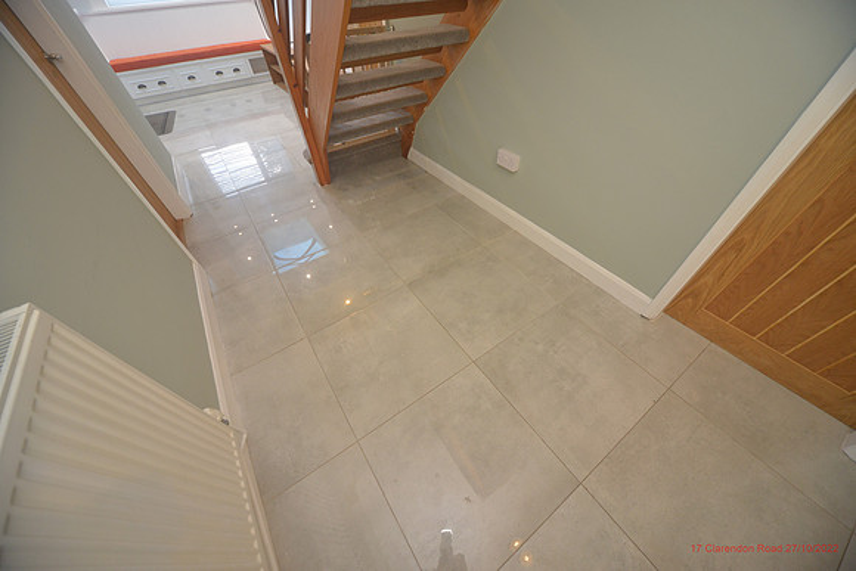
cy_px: 286
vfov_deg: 90.0
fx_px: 285
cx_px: 428
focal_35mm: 12
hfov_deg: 112.6
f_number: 5.6
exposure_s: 1/50
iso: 1600
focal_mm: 12
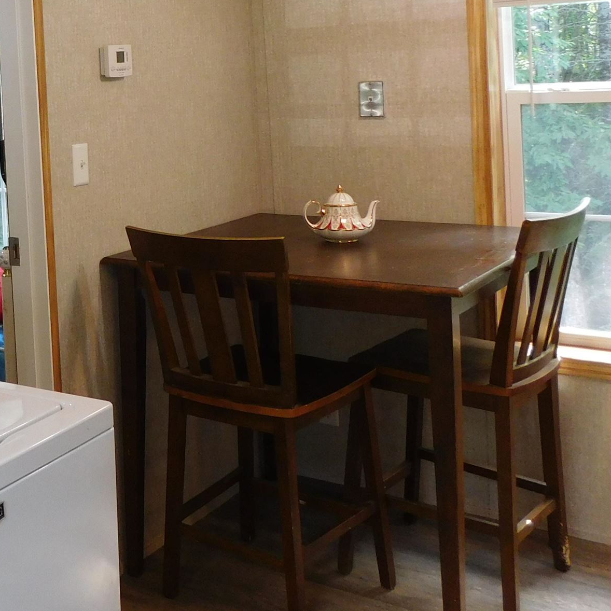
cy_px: 103
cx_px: -73
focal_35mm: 53
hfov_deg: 28.9
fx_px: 1058
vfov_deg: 31.2
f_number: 3
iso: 180
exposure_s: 1/30
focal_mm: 4
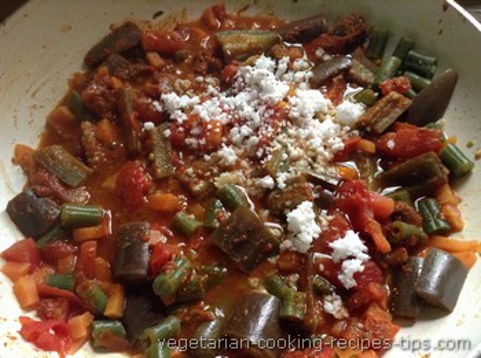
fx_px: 458
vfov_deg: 42.8
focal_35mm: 33
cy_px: 179
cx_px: 240
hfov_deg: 55.4
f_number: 2.4
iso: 160
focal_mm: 3.3
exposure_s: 1/24
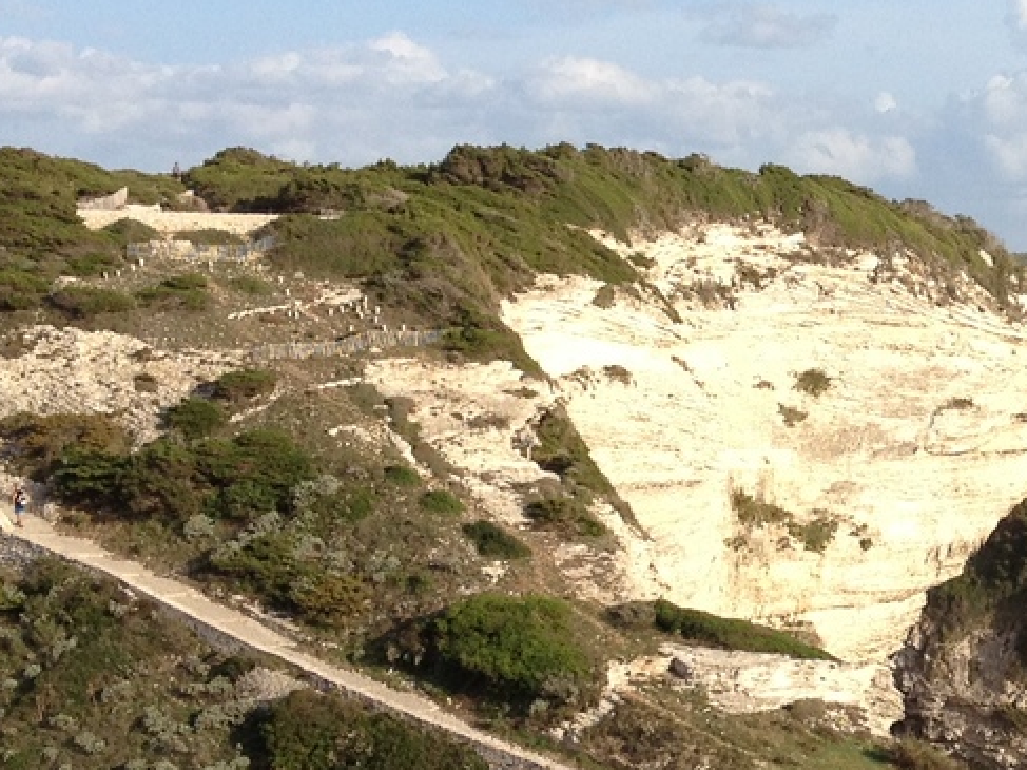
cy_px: 418
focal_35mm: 115
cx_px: 1156
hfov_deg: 16.6
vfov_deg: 12.9
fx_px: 3411
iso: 64
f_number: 2.4
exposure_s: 1/1314
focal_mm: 4.28
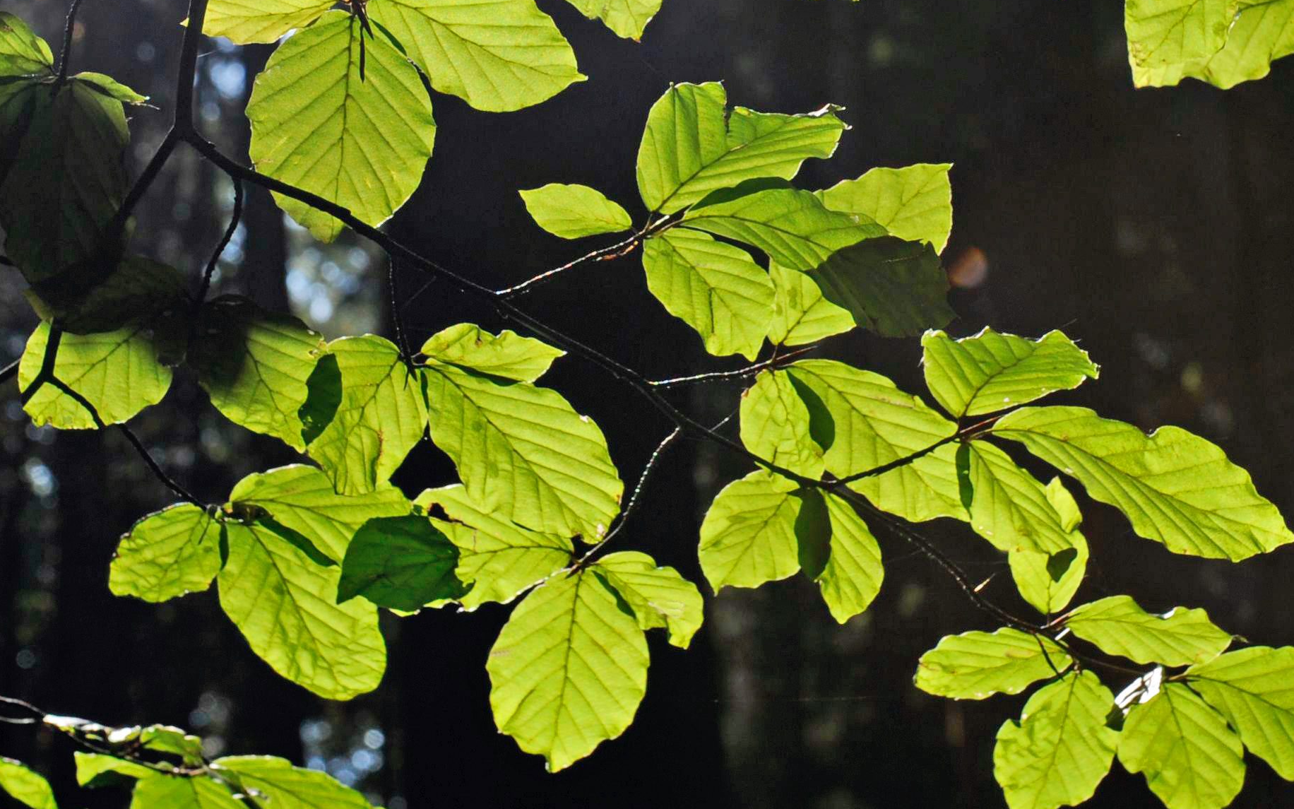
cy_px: 9
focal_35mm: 116
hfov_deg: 18.0
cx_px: 701
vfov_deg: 11.2
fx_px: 4091
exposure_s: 1/200
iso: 250
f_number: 10
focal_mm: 50
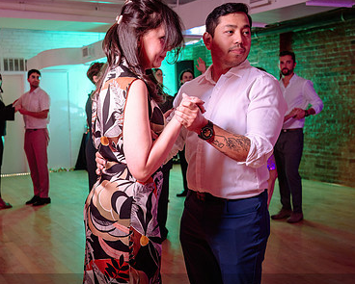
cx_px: 141
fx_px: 526
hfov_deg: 37.2
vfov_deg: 30.3
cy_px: 153
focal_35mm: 50
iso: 1000
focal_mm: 30
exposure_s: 1/125
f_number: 3.5
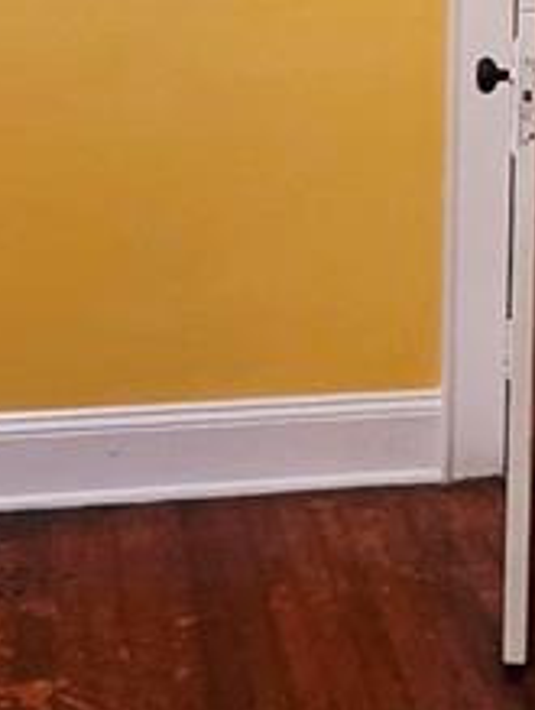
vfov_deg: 20.8
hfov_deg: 16.2
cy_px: -10
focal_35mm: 91
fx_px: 1870
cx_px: 389
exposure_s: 1/60.2
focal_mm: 2.2
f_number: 1.9
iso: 160
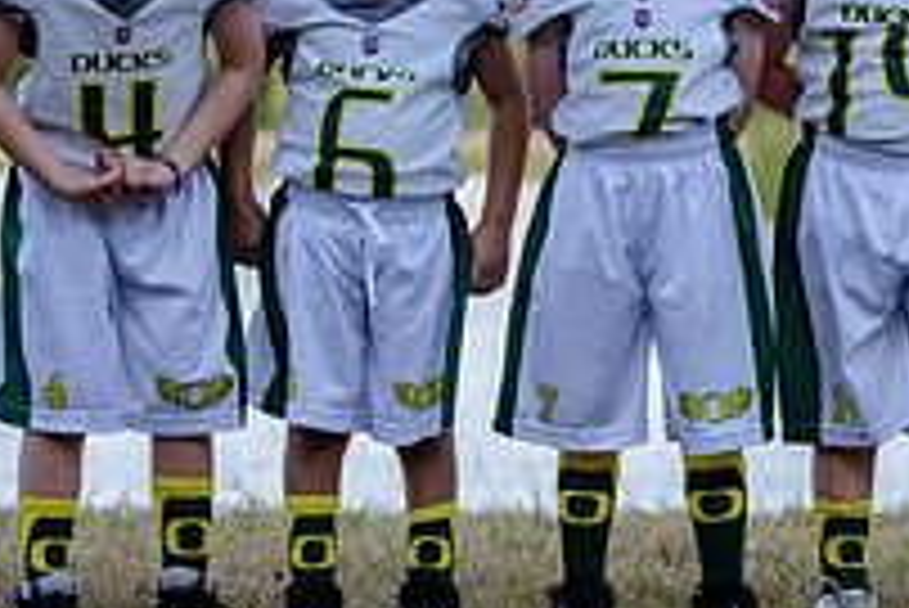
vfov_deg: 4.9
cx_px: 1143
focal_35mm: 278
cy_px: 65
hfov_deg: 7.3
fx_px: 7024
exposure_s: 1/400
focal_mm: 97
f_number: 3.5
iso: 250
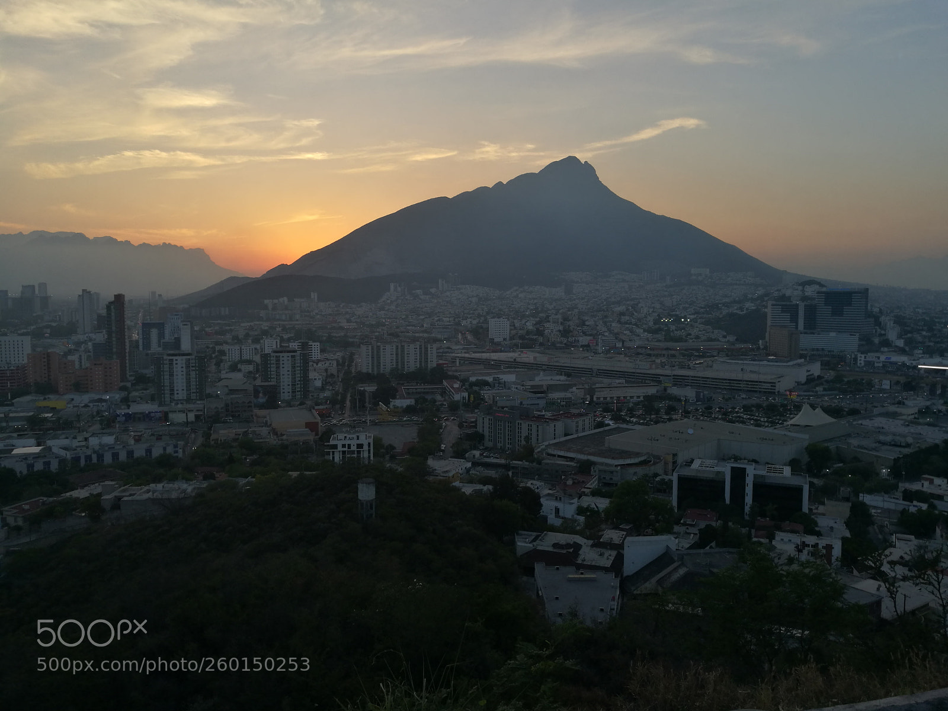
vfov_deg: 51.4
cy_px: 356
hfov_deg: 65.3
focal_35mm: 27
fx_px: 739
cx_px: 474
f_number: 2.2
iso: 50
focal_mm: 4.5
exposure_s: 1/266
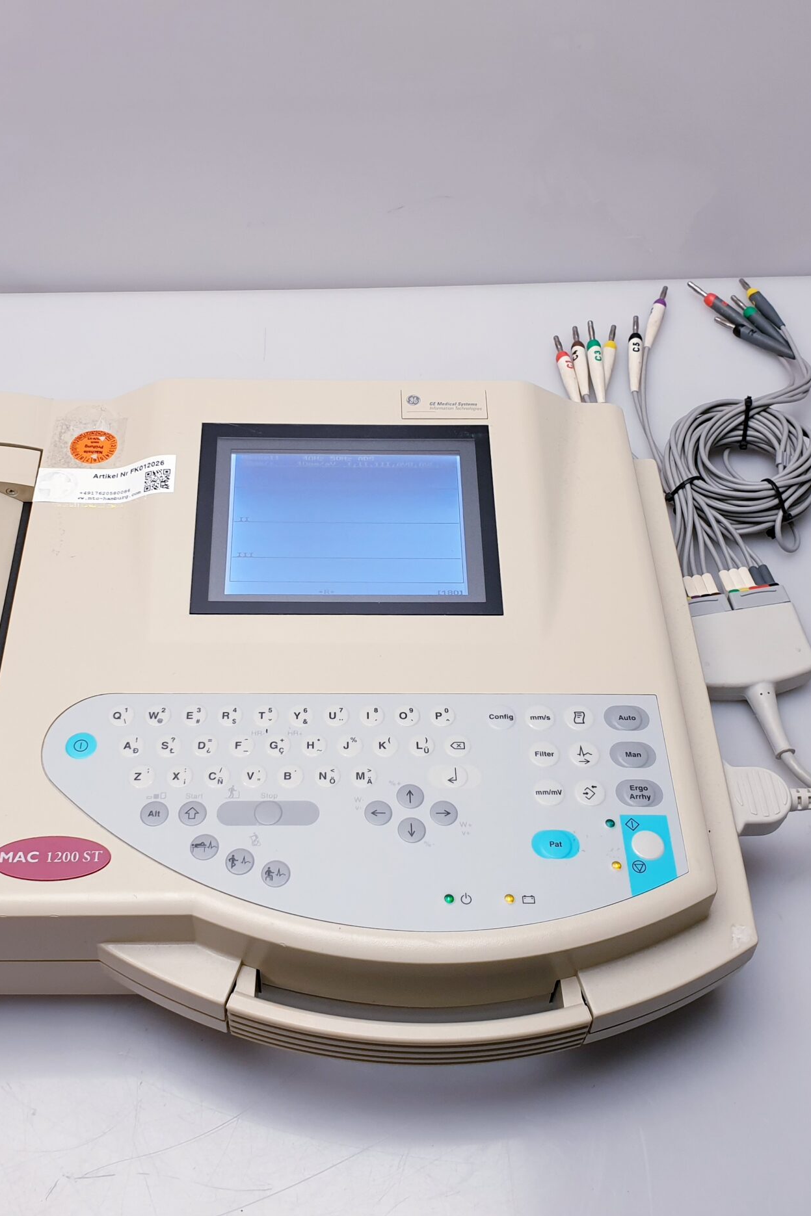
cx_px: 362
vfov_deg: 51.9
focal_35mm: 37
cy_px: 614
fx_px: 1250
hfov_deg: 35.9
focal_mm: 4.3
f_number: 2.4
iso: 80
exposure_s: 1/100
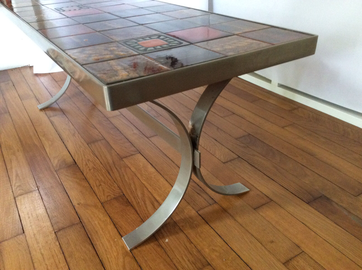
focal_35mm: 32
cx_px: 181
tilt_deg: -31.3
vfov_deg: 44.1
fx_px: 334
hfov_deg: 56.9
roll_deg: +3.5
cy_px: 135
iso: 320
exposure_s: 1/20
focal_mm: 3.3
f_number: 2.4
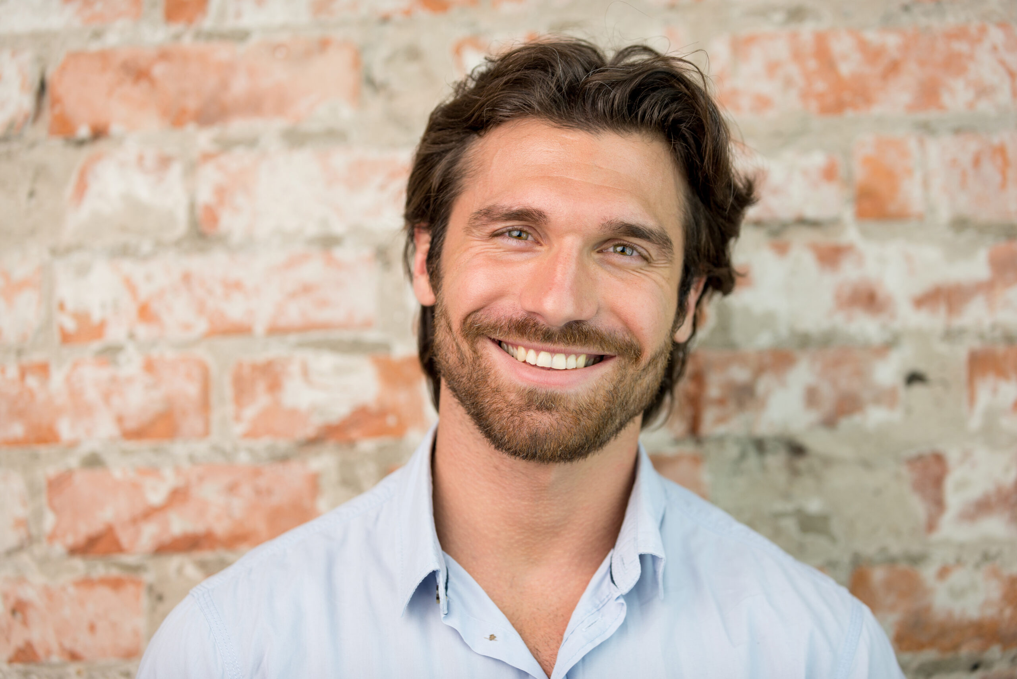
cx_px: 508
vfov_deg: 15.9
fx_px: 2430
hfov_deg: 23.6
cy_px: 340
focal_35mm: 86
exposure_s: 1/160
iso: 200
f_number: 2.8
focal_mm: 86
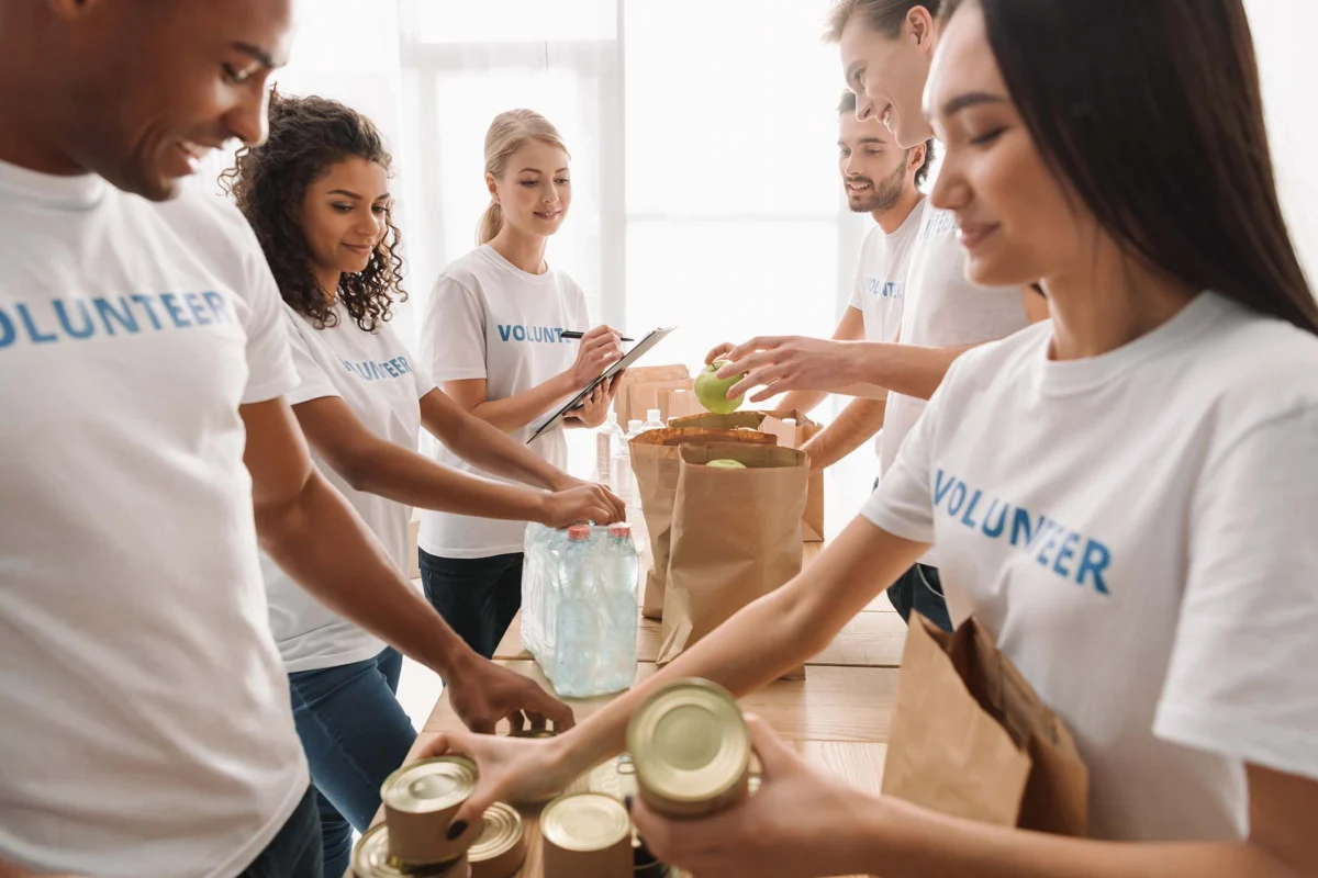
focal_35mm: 24
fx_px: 879
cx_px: 659
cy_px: 439
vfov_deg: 53.1
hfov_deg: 73.7
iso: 250
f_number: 3.5
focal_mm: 24
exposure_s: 1/200
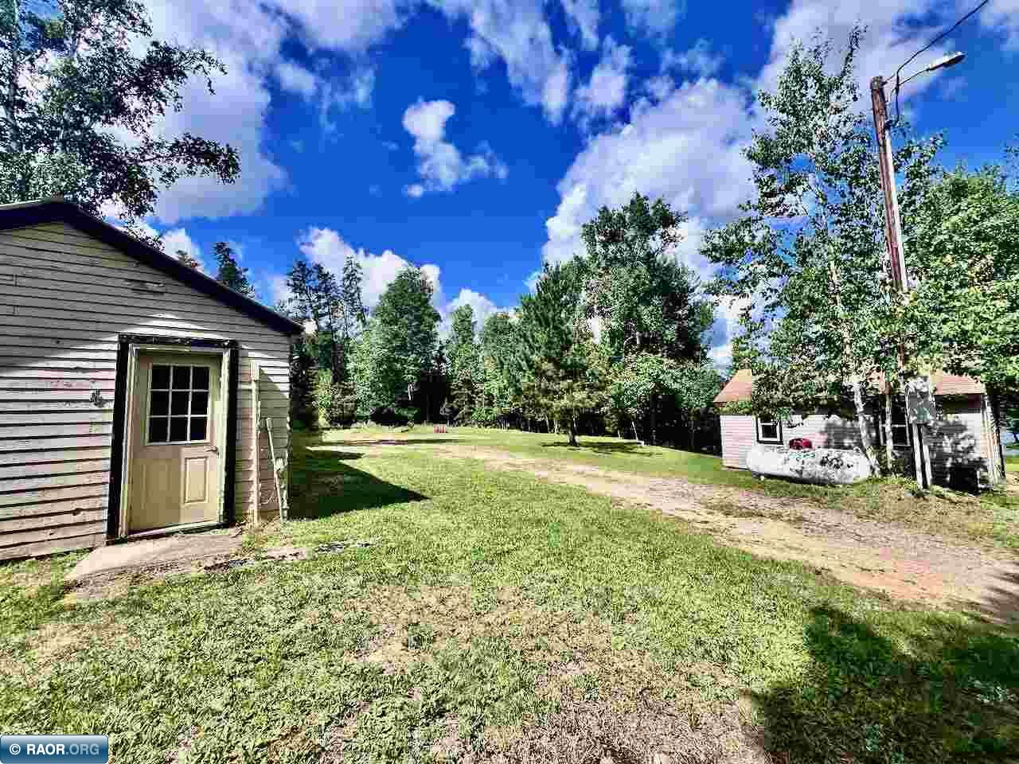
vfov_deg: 89.9
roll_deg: +0.5
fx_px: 383
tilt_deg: +3.3
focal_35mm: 13
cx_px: 510
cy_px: 382
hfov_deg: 106.2
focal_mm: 1.57
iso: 32
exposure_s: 1/1325
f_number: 1.8
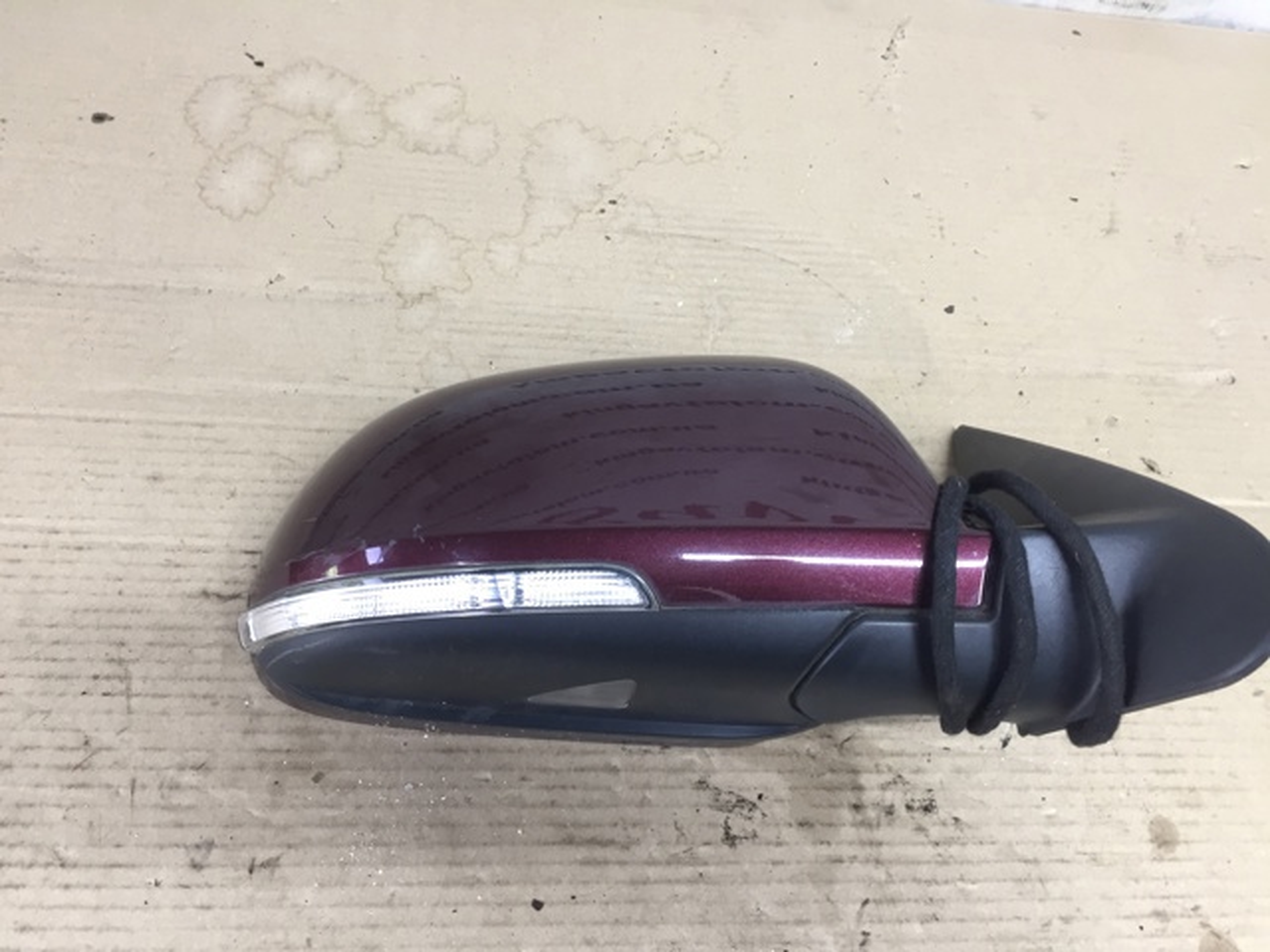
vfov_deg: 48.2
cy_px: 476
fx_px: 1064
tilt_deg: -57.0
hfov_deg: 61.7
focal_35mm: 29
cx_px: 635
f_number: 2.2
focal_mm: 4.15
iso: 100
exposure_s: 1/33
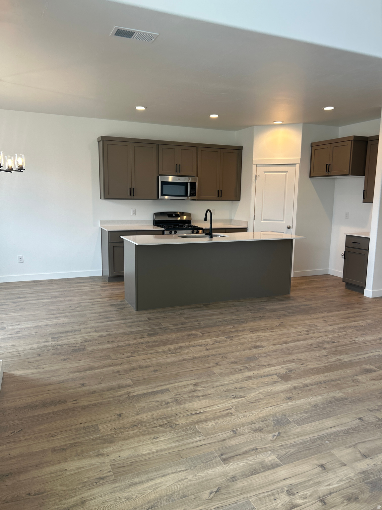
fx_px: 383
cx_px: 191
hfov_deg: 53.1
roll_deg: -0.8
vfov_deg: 67.3
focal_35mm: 26
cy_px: 255
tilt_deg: -8.3
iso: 40
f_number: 1.5
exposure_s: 1/120
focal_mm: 5.7
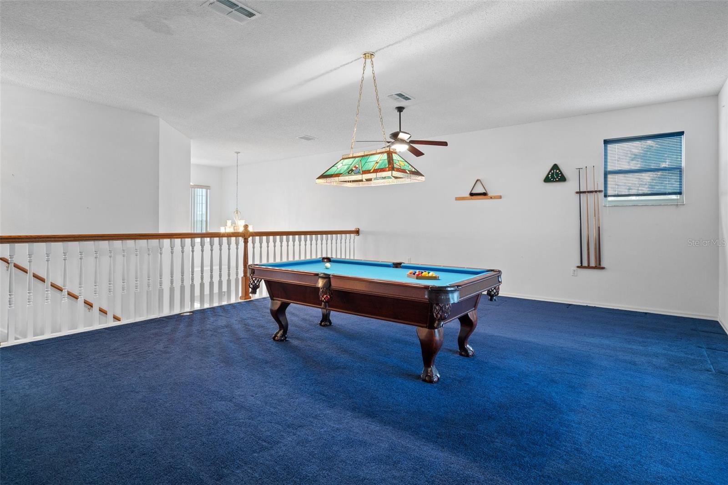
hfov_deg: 90.0
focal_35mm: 18
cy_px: 242
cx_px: 364
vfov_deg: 67.4
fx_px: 364
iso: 640
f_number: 8
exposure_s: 1
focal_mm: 18
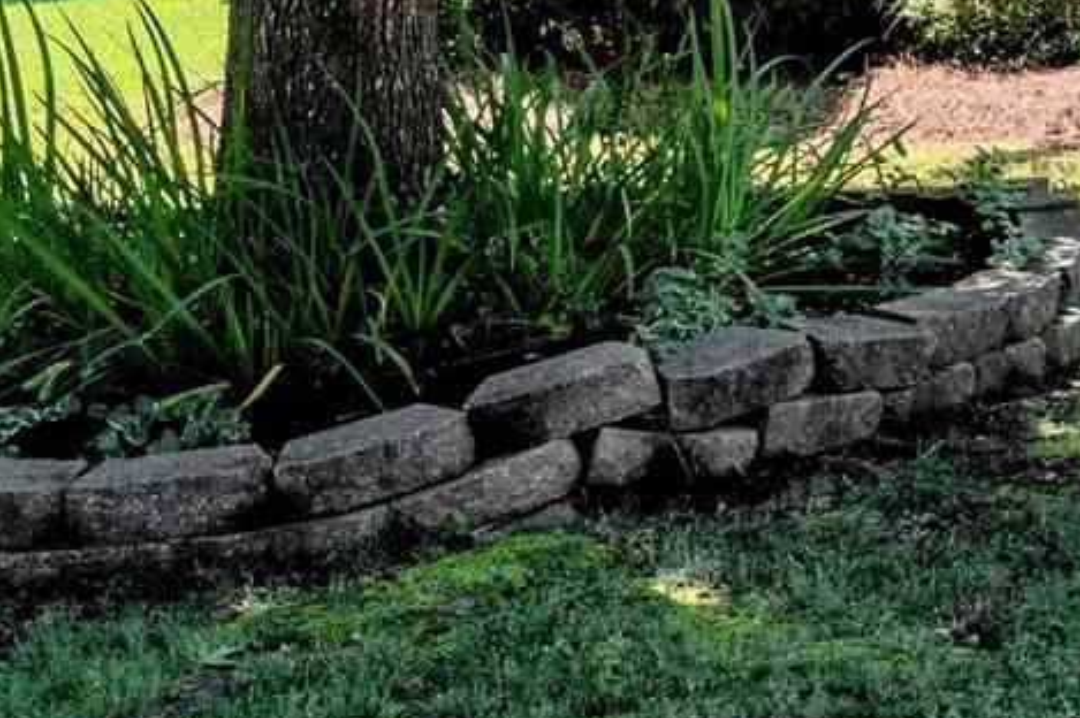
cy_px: -278
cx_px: 2685
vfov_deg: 11.0
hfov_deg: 12.6
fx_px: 3636
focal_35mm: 121
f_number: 8
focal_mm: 18.5
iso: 80
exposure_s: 1/125
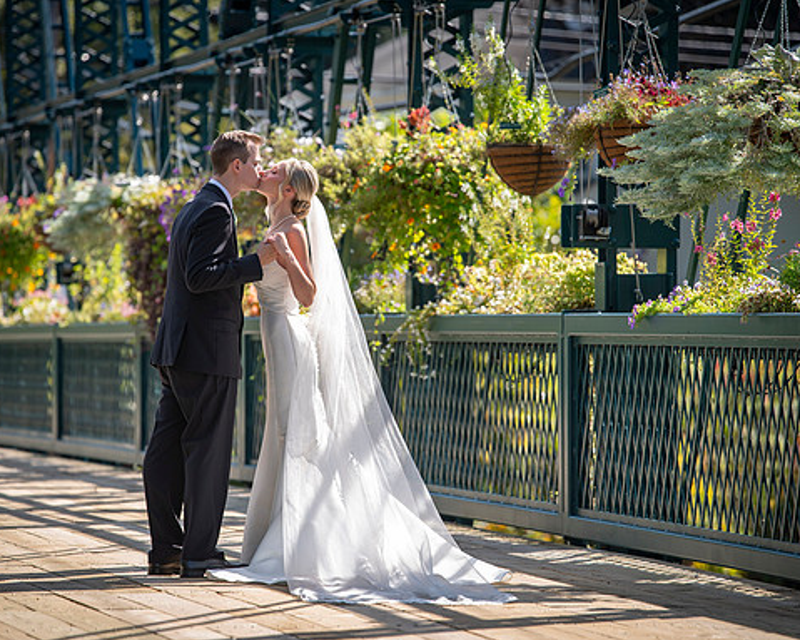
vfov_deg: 6.6
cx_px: 354
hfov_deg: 8.3
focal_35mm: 234
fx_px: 5539
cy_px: 319
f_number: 4
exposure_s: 1/320
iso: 50
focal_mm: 200
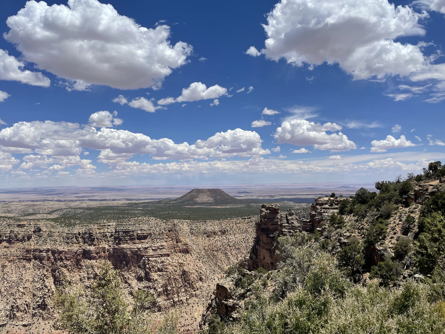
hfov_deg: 67.3
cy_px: 167
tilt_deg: +2.7
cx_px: 222
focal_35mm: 26
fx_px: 334
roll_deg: +2.0
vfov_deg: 53.1
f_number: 1.6
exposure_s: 1/7299
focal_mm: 4.2
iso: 32
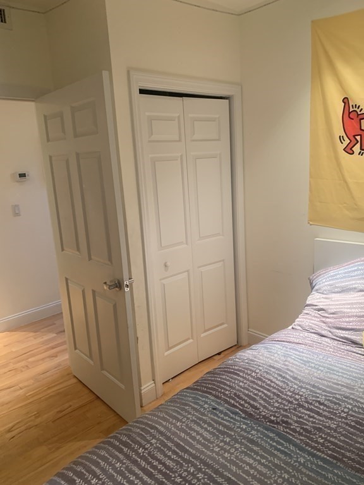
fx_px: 365
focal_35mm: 26
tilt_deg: -9.8
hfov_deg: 53.1
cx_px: 182
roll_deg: +2.6
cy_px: 242
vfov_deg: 67.3
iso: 125
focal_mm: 4.25
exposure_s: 1/60
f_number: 1.8
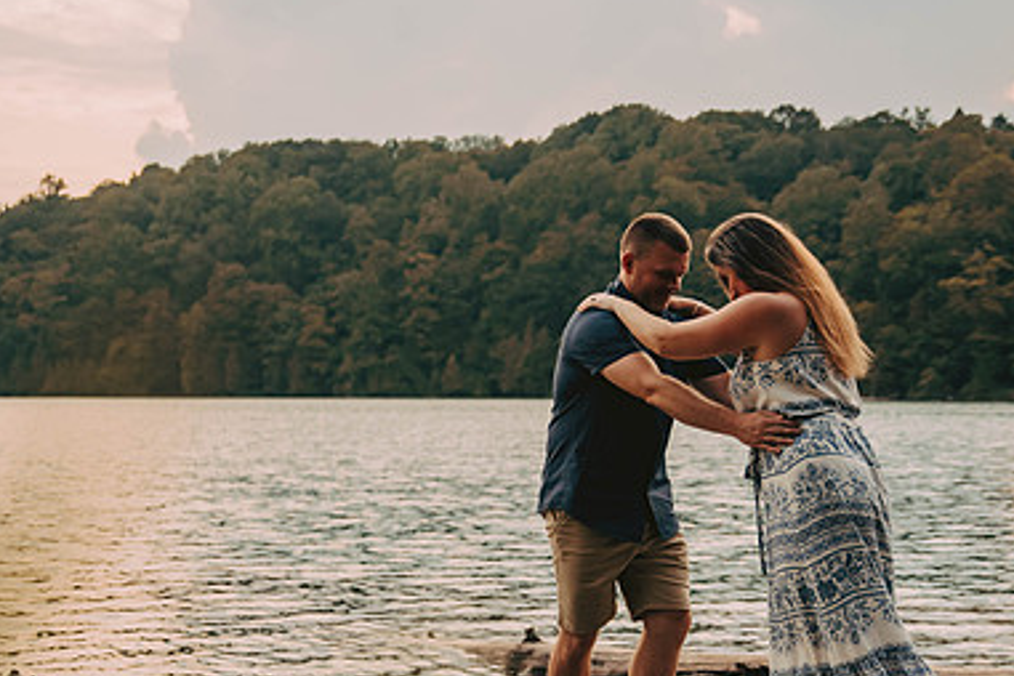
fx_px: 1887
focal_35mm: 67
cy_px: 456
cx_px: 468
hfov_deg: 30.1
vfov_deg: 20.2
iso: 640
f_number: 2.8
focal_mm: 44
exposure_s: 1/2500
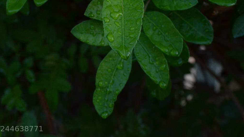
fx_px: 446
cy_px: 21
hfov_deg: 30.5
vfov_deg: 17.3
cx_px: 109
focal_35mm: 69
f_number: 6.3
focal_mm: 28
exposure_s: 1/500
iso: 1600
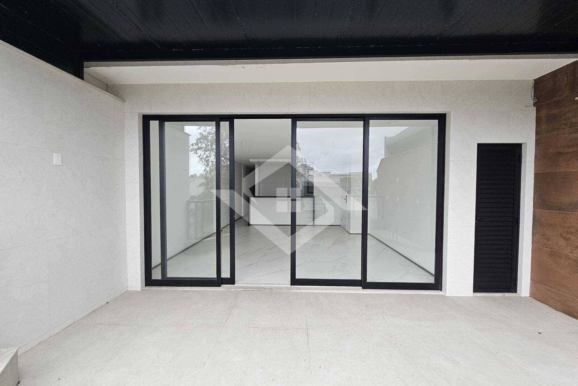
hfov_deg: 104.3
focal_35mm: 14
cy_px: 200
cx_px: 289
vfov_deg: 81.2
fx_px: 225
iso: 160
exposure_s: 1/359
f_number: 2.2
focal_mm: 2.2
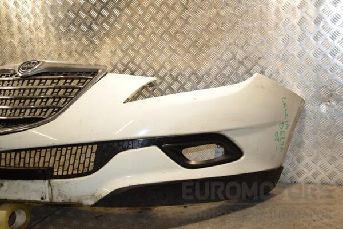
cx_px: 172
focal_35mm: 48
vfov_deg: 28.1
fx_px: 457
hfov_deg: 41.1
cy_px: 114
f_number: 5
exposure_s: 1/200
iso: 800
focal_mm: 32
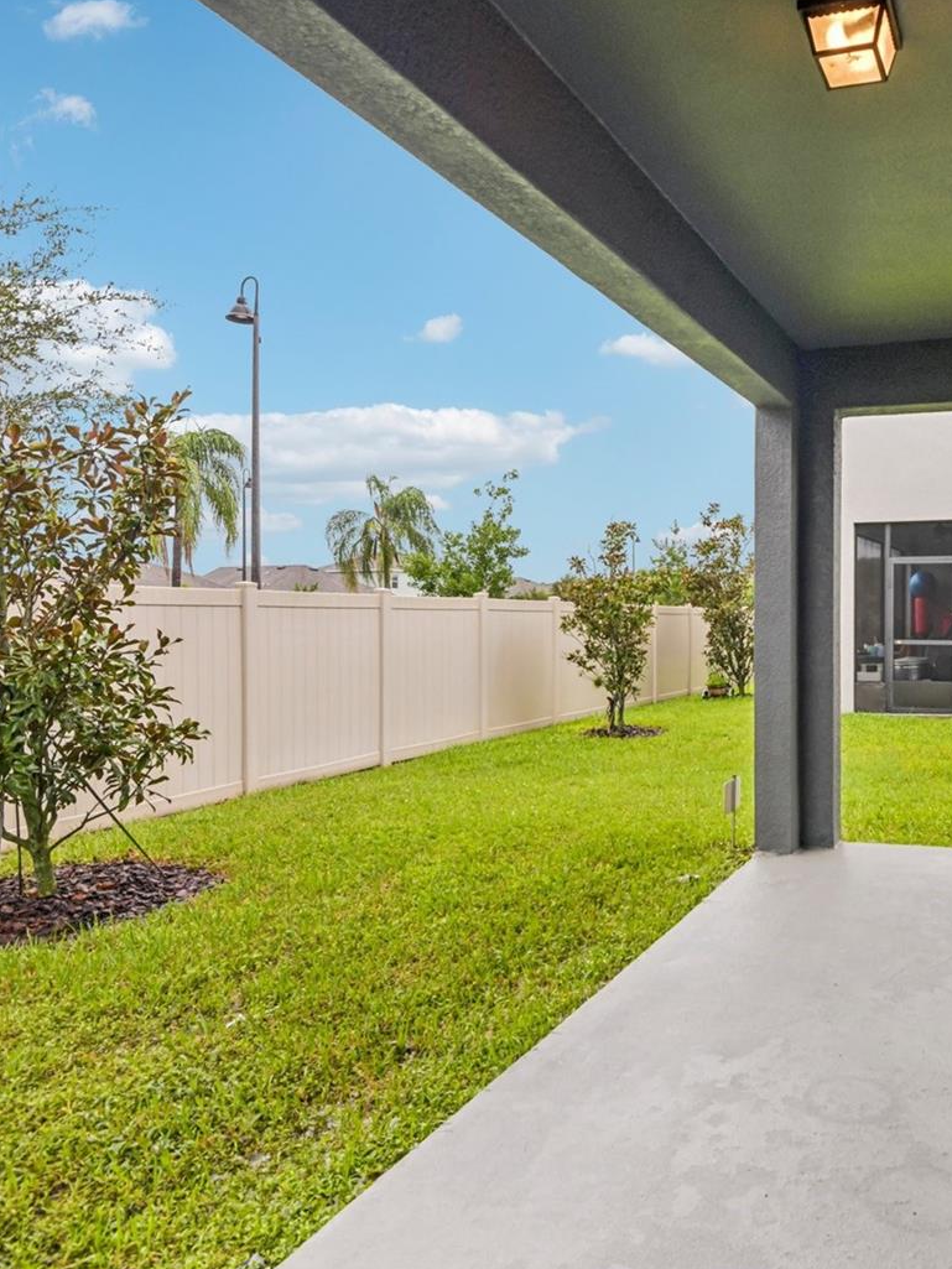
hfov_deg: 52.4
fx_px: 880
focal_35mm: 24
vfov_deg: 71.6
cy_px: 633
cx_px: 790
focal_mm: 16
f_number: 8
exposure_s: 1/320
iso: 400
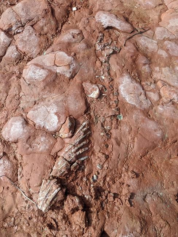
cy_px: 118
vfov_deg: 65.3
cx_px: 89
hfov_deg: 51.4
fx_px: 185
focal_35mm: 27
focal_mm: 4.44
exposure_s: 1/1805
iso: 57
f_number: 1.8
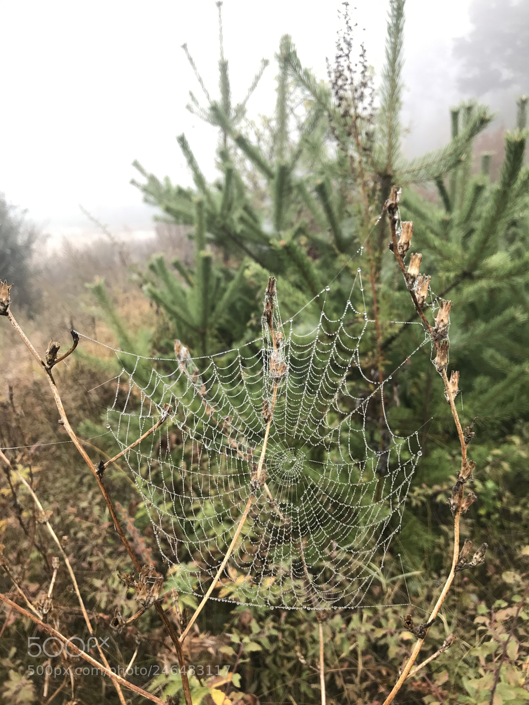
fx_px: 571
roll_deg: -3.1
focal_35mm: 28
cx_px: 264
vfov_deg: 63.4
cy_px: 352
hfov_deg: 49.7
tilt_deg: -15.6
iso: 25
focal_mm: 3.99
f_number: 1.8
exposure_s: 1/100
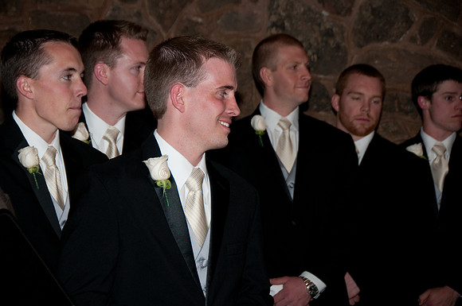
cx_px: 231
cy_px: 153
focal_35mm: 112
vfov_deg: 12.1
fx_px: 1442
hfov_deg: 18.2
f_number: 5
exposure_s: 1/60
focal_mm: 75
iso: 200
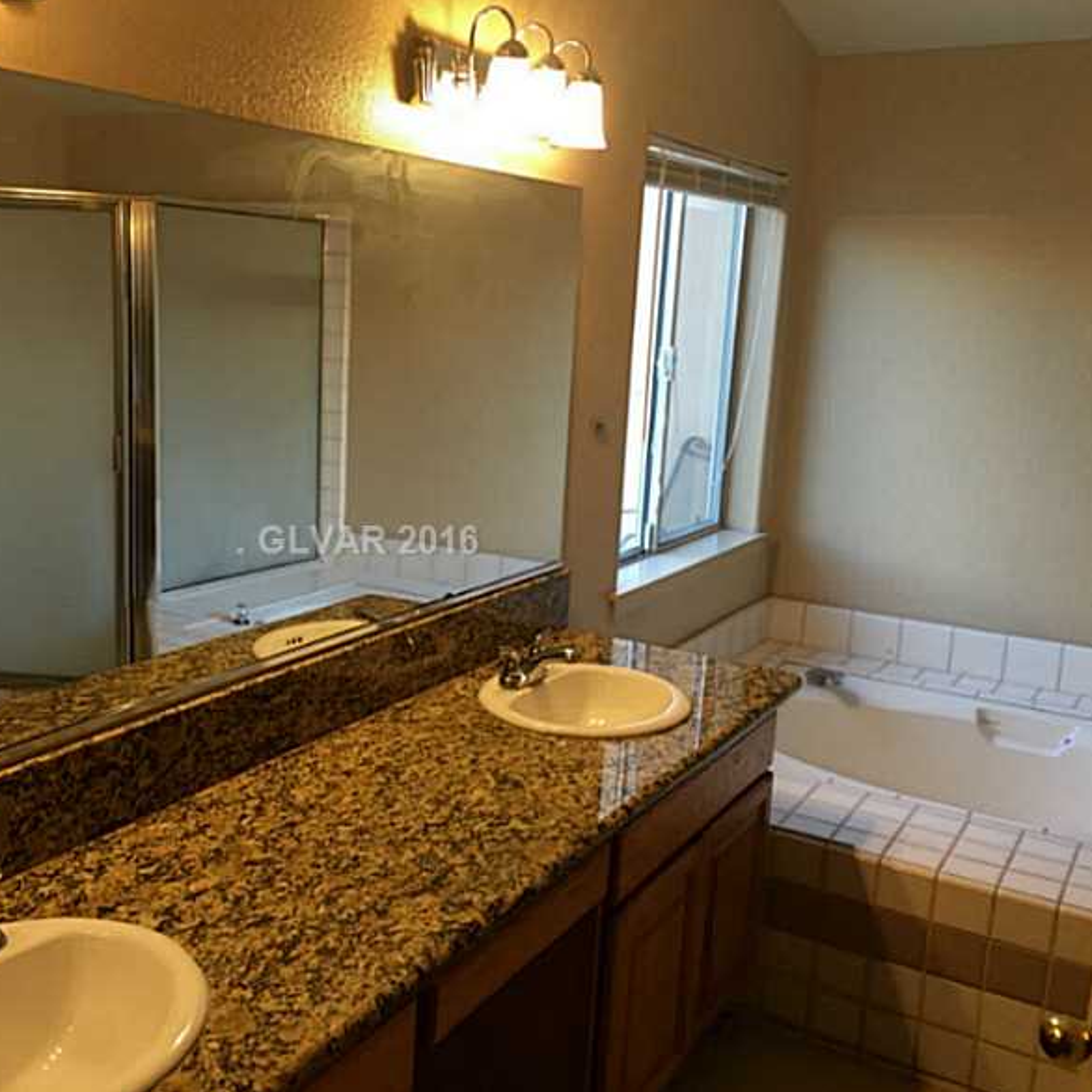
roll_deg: -1.5
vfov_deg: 47.2
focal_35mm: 35
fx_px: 1249
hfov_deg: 46.4
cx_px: 360
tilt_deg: -10.0
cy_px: 540
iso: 40
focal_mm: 4.15
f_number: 2.2
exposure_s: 1/15
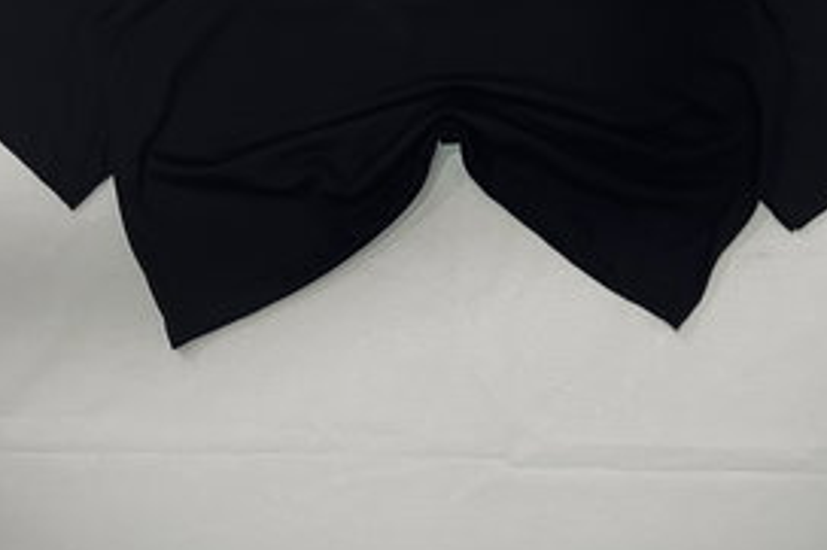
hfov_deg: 37.5
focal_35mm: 53
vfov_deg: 24.5
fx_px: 1217
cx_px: 450
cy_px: 17
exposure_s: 1/50
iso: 125
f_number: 1.5
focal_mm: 5.7
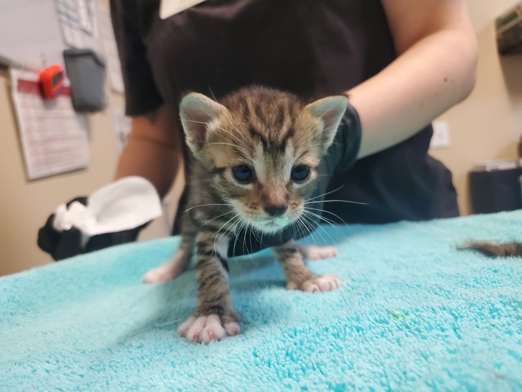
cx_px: 261
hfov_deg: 67.3
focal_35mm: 26
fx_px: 392
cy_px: 196
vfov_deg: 53.1
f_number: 1.5
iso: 400
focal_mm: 4.3
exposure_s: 1/60
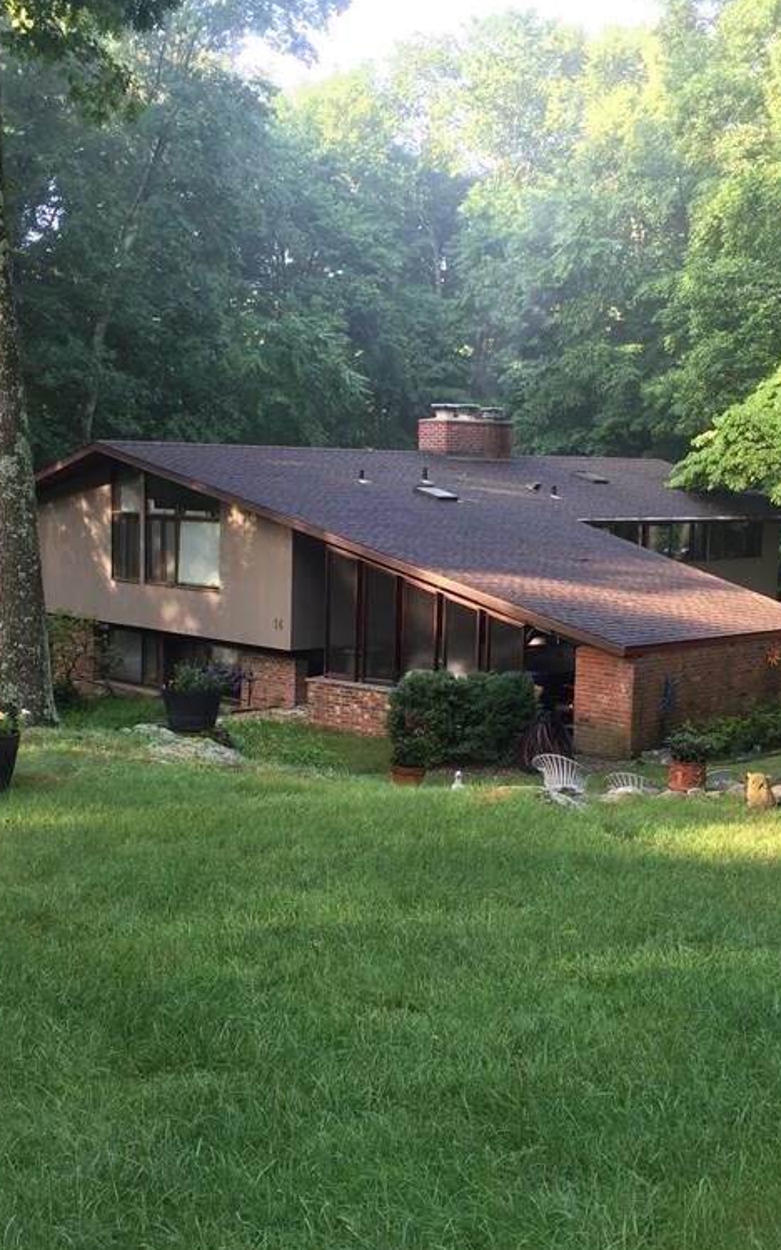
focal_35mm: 42
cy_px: 631
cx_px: 404
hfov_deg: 30.5
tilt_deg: -4.4
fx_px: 1431
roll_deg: -3.3
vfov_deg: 47.2
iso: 32
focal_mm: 4.15
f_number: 2.2
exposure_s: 1/40
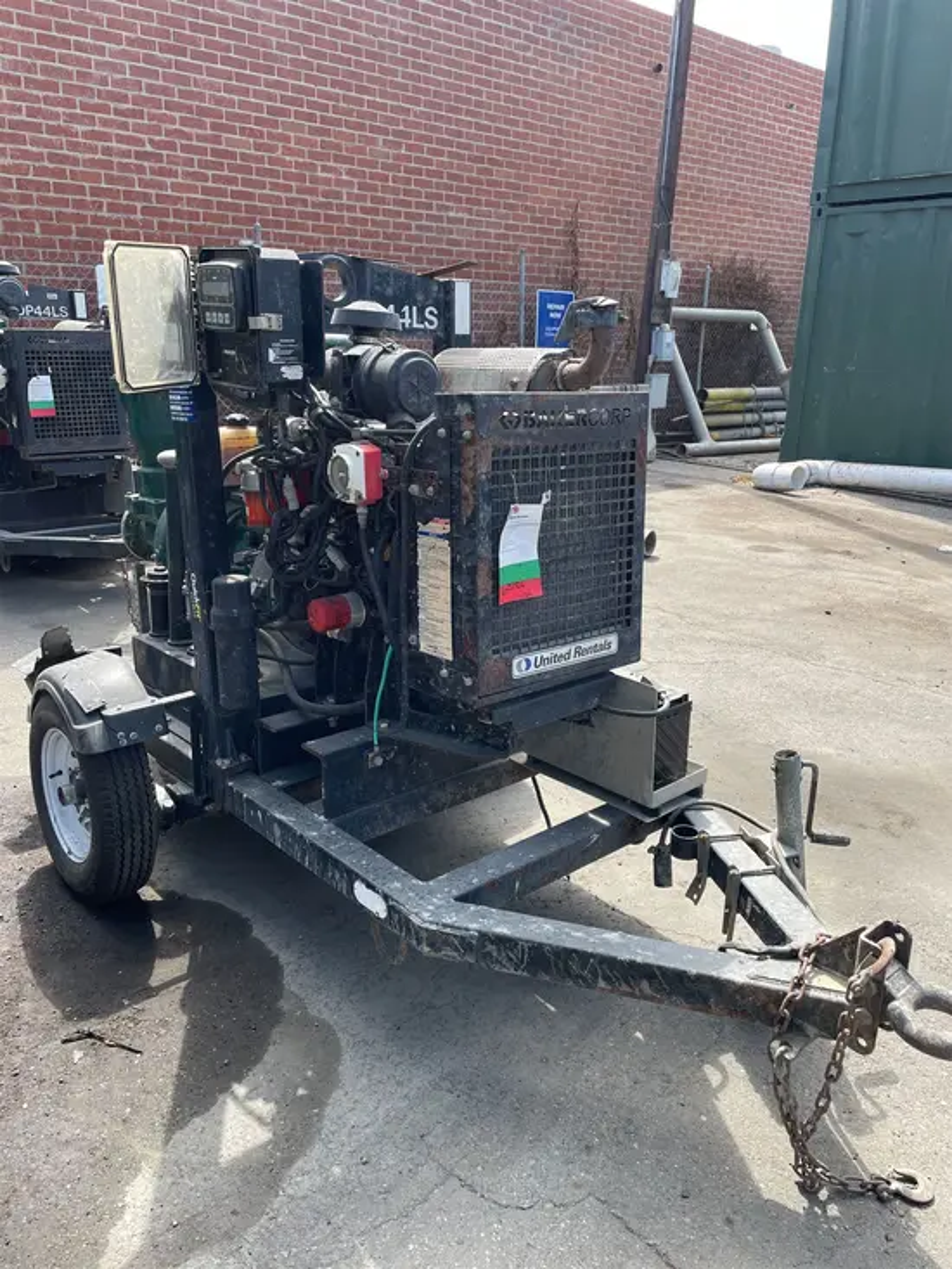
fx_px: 953
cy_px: 634
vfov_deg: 67.3
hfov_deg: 53.1
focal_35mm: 26
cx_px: 476
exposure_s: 1/666
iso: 32
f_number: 1.6
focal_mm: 4.2
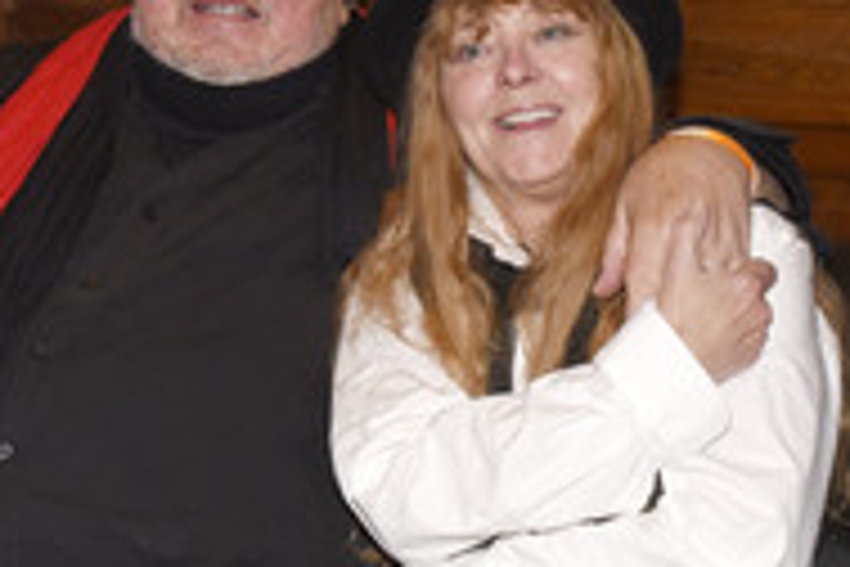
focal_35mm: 105
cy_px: 351
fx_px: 2479
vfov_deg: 13.0
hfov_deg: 19.4
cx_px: 349
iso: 2000
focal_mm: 44
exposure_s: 1/60
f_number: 6.3
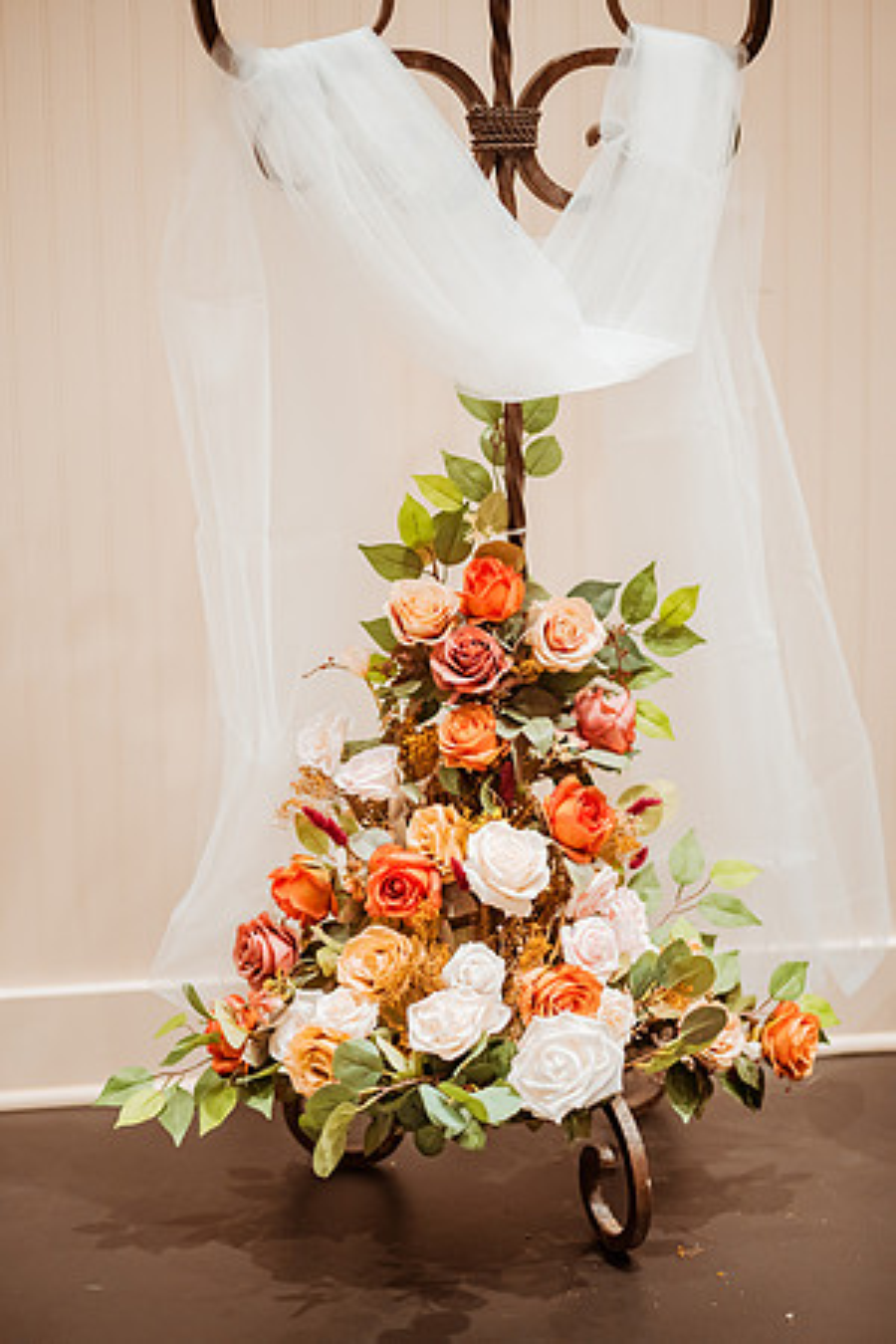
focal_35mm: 58
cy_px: 672
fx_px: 2165
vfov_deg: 34.5
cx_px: 448
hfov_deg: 23.4
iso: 1000
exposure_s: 1/640
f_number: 1.4
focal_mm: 58
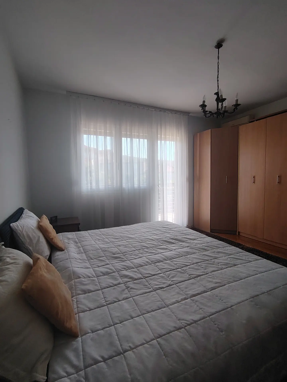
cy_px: 191
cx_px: 144
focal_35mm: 17
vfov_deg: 91.0
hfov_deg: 74.7
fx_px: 188
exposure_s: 1/100
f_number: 2.2
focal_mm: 1.42
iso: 101
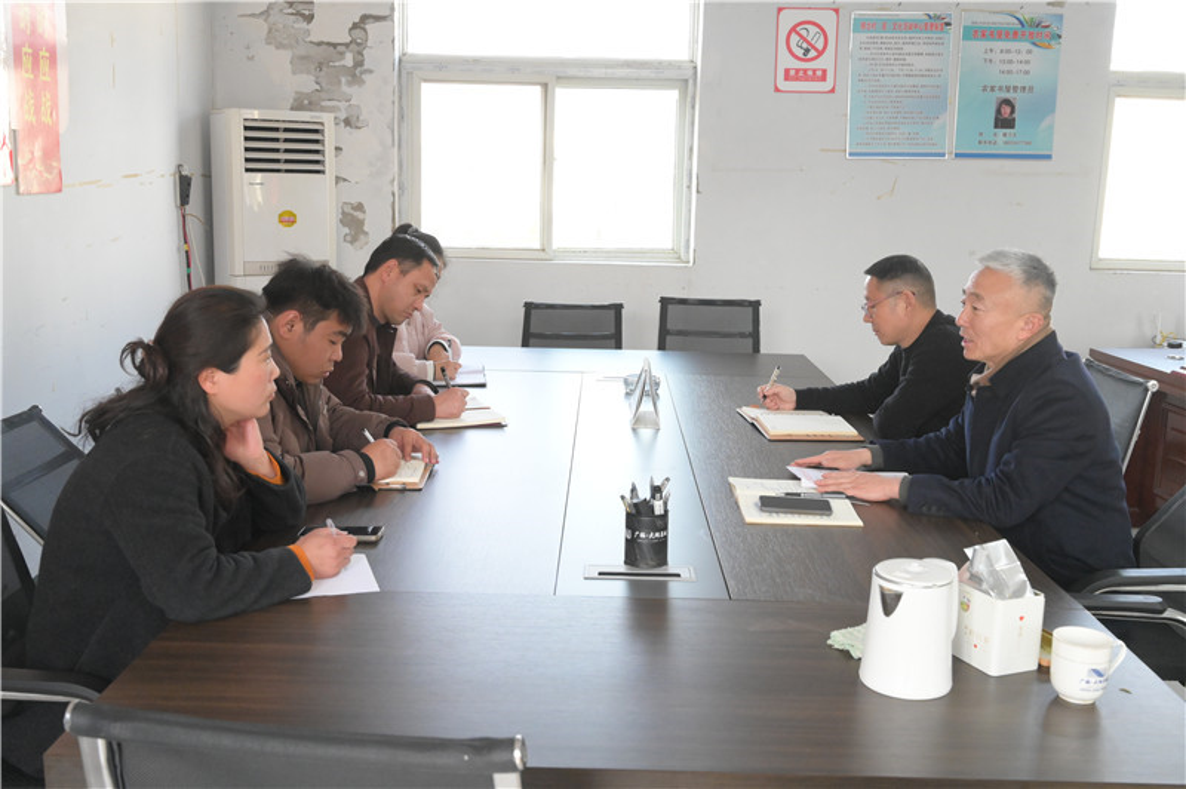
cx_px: 593
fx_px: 1185
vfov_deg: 36.8
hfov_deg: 53.2
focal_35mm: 36
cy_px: 394
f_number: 8
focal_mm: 36
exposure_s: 1/400
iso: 8000
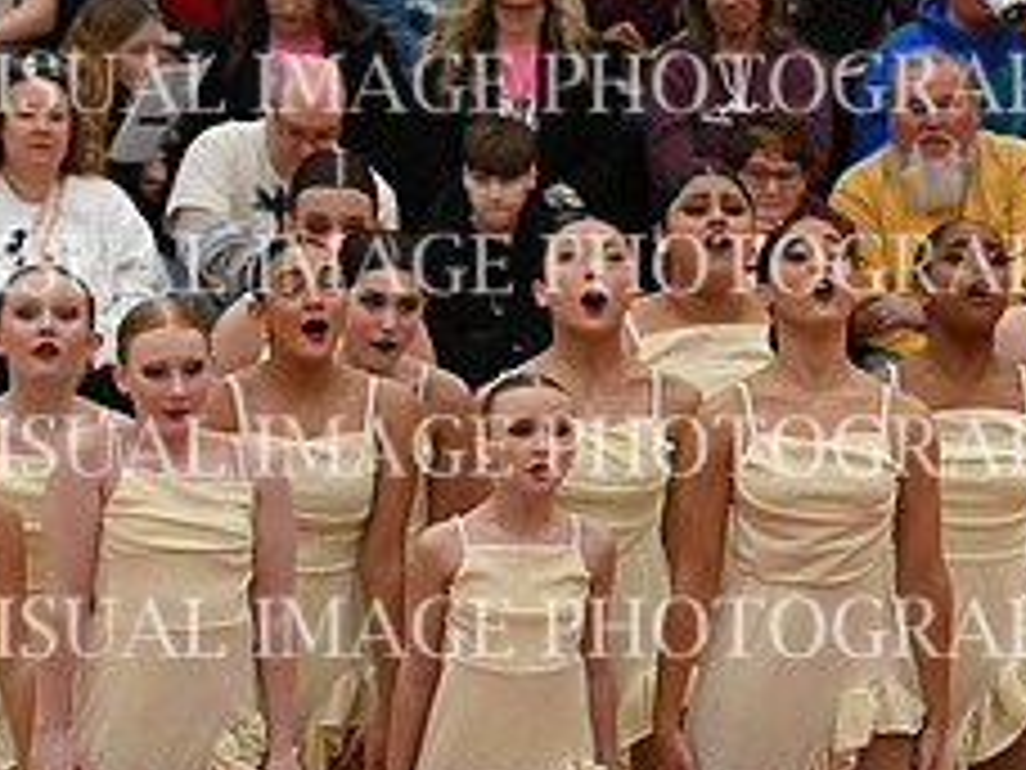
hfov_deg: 4.9
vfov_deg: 3.7
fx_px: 11945
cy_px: 718
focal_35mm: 403
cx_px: 518
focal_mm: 110
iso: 5000
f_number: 4
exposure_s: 1/400
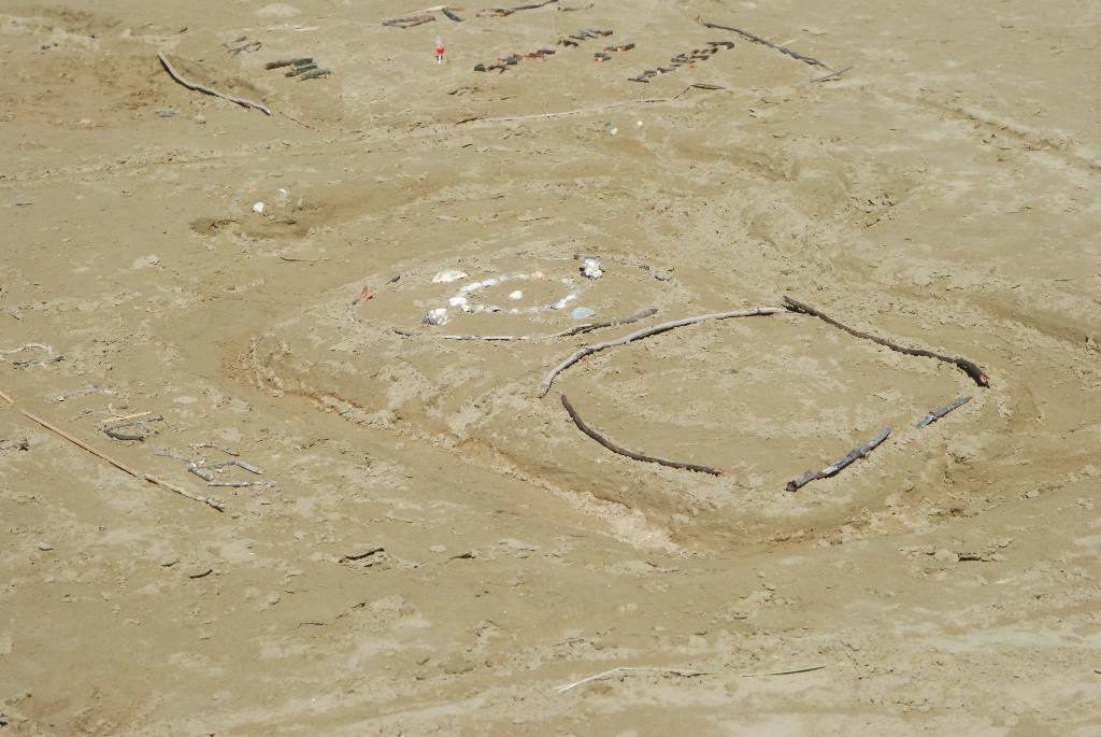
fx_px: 2985
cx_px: 550
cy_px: 368
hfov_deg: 20.9
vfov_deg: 14.1
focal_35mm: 98
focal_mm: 65
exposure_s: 1/1600
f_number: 10
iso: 1000
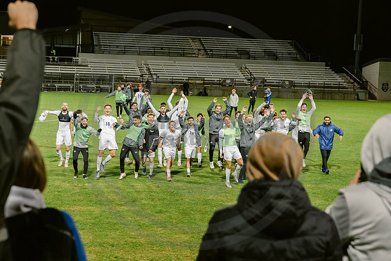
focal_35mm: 70
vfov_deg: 19.5
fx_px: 760
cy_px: 130
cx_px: 196
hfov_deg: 28.8
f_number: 5
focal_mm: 70
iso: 2000
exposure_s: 1/160
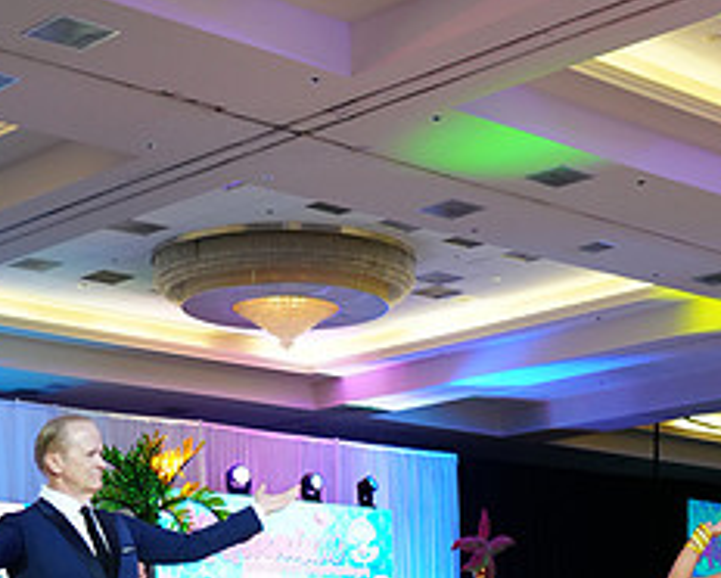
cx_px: 480
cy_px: 848
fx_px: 1751
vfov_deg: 17.1
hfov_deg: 23.2
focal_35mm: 82
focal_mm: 35
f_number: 4
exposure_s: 1/400
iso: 2000
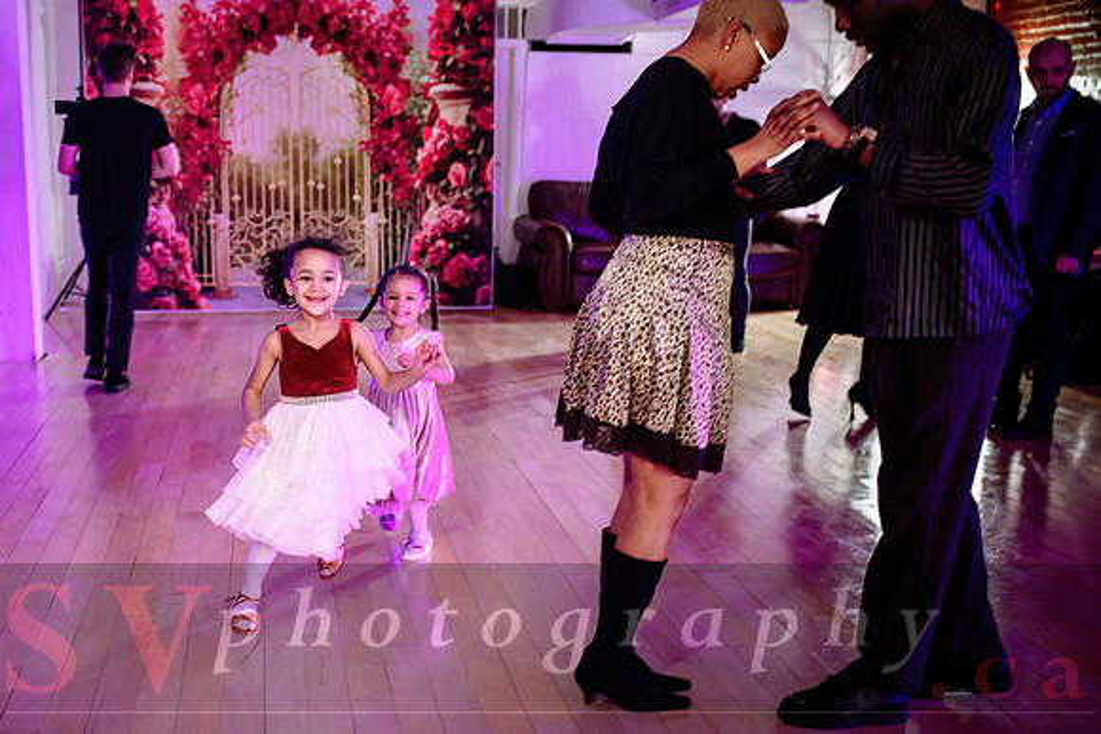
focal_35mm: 47
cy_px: 494
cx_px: 360
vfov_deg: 28.4
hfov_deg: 41.3
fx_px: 1441
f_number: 2
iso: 2000
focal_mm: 35
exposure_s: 1/200
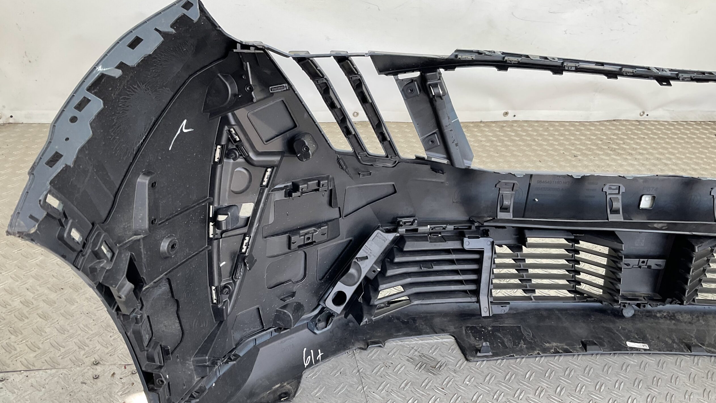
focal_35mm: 32
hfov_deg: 61.0
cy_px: 220
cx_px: 358
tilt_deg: -30.9
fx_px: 608
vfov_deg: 36.6
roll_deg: -7.0
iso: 25
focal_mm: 3
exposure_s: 1/100
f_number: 1.8
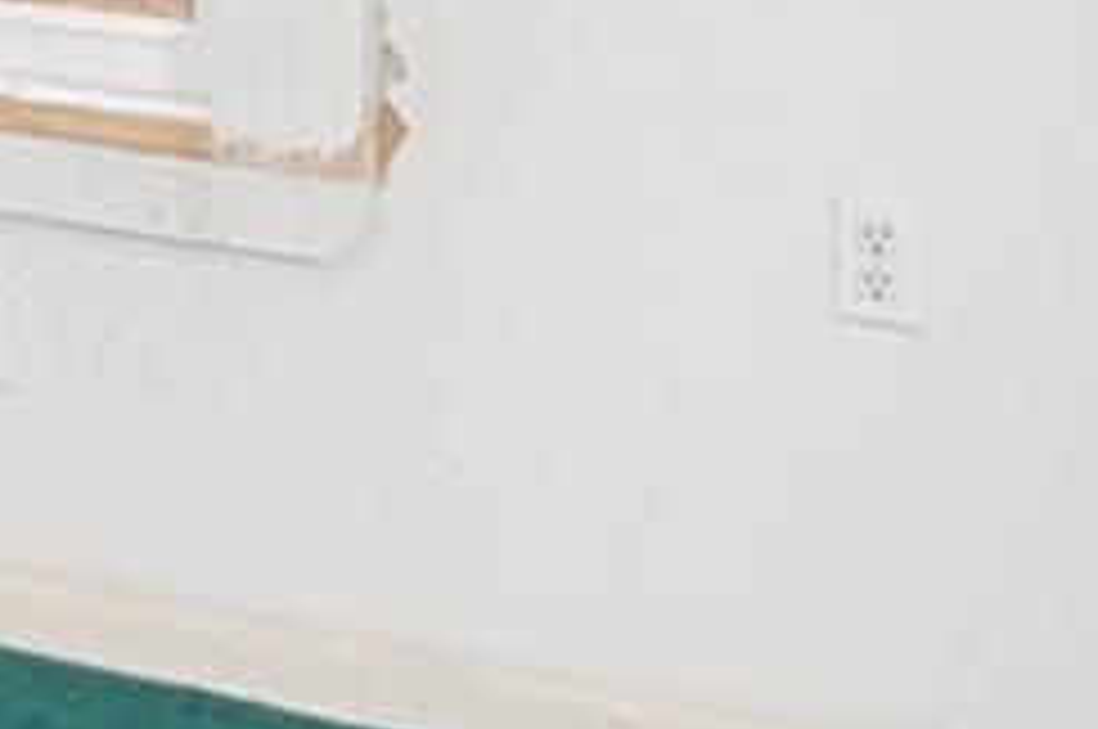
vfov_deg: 13.8
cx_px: -544
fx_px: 2802
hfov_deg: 19.4
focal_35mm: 92
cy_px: -389
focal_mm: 14
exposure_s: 1/3
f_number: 9
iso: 250
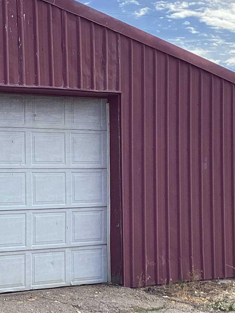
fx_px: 715
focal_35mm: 79
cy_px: 185
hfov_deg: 18.2
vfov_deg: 24.7
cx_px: 5
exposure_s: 1/741
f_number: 2.4
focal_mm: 3.3
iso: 25
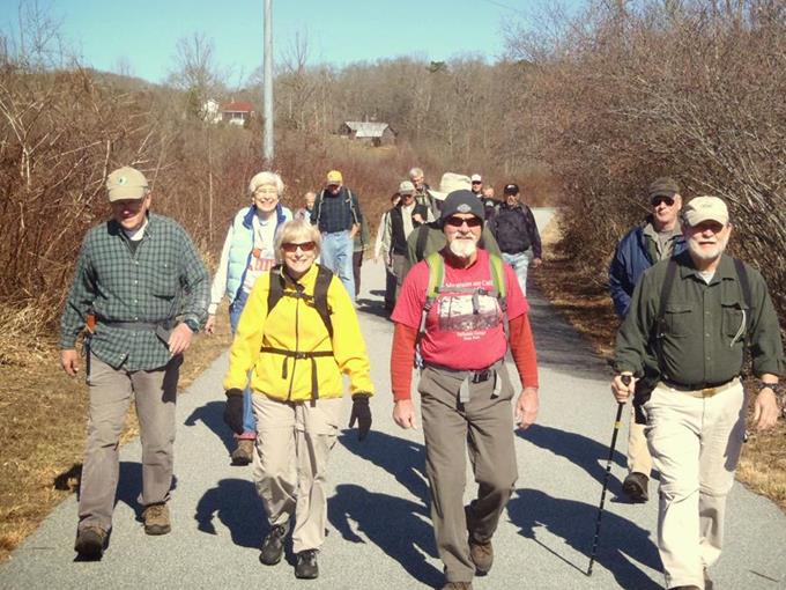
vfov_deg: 22.9
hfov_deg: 30.3
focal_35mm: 64
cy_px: 295
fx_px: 1453
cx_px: 393
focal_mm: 11.43
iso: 400
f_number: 14
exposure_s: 1/200
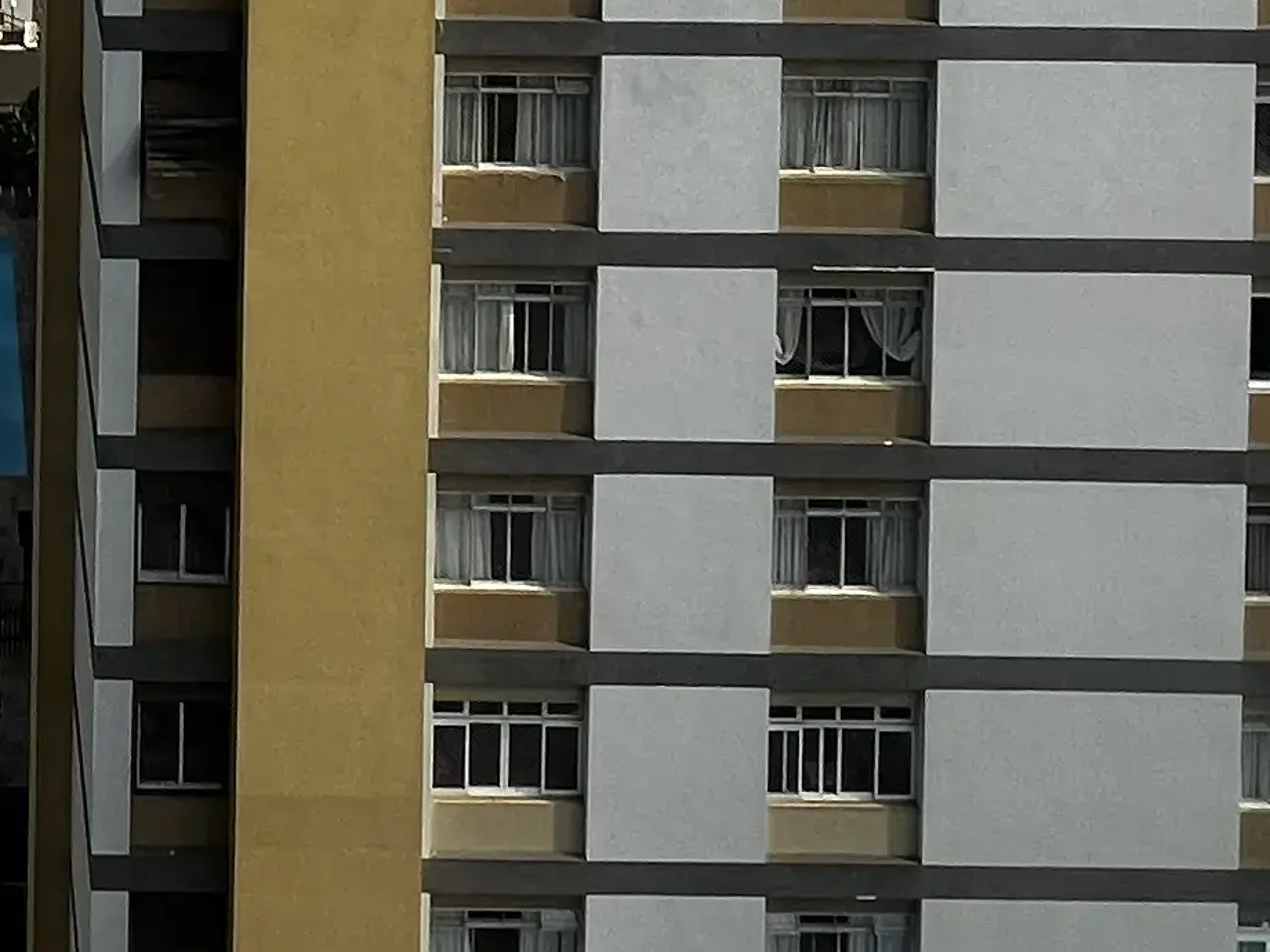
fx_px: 2091
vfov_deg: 16.9
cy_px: -1072
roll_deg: -1.2
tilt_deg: -1.2
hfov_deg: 30.7
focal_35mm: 57
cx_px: -79
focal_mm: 1.57
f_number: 1.8
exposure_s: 1/1727
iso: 32
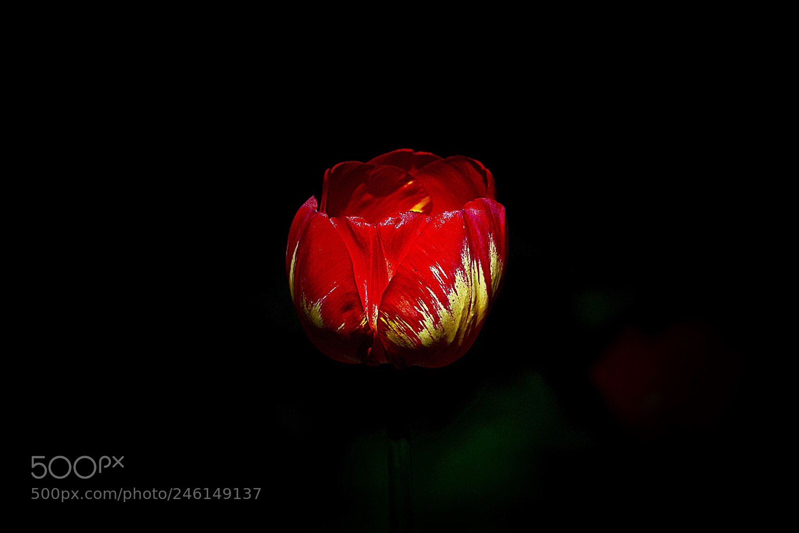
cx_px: 400
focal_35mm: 400
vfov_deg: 3.4
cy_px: 266
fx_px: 8878
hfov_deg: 5.2
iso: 200
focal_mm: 400
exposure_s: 1/3200
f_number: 5.6
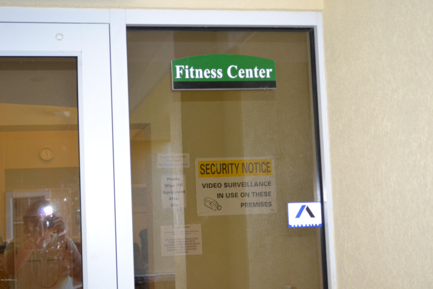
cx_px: 216
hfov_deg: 31.9
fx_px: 758
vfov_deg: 21.6
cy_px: 144
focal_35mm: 63
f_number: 5.3
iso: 1800
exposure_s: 1/60
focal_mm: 42
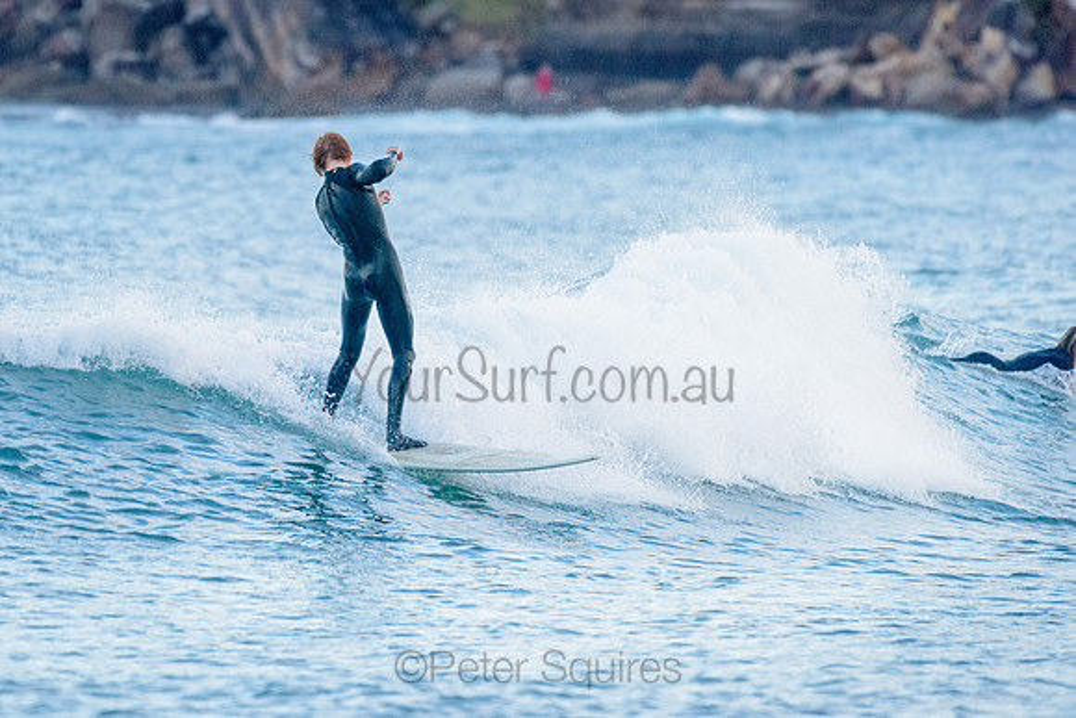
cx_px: 418
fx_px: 18291
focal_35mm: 612
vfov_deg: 2.2
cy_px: 283
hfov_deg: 3.4
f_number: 5.6
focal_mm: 500
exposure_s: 1/2000
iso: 2200
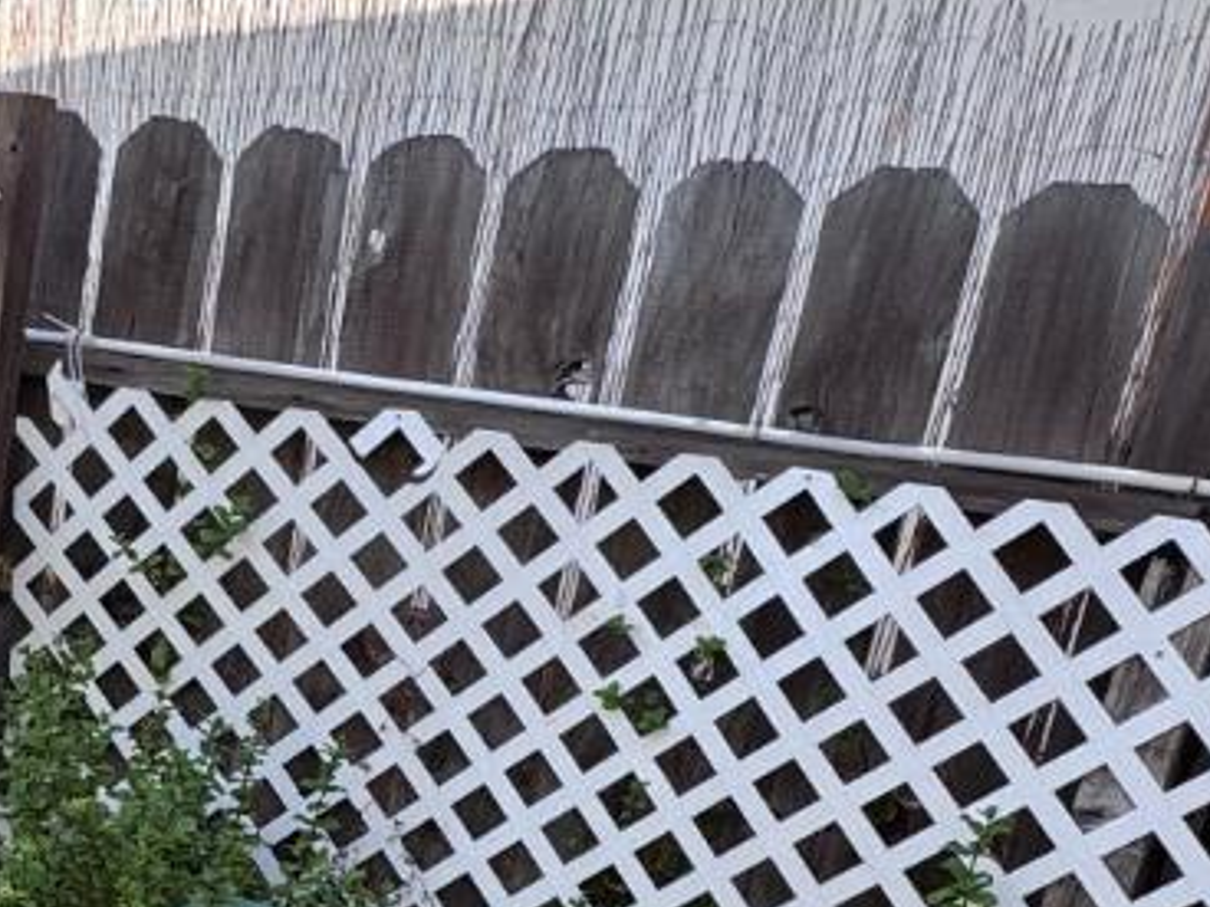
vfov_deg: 24.5
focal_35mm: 57
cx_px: -135
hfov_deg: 30.1
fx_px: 1992
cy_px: 895
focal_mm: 2.22
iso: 40
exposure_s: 1/208
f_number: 2.2
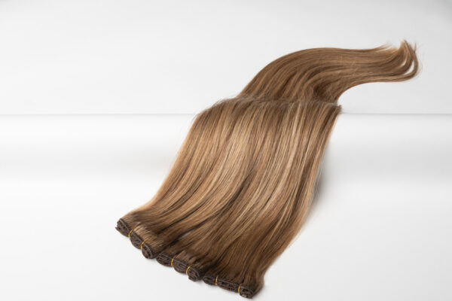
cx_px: 226
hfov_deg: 41.1
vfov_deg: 28.1
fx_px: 603
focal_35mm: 48
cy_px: 150
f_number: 11
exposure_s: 1/125
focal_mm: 48
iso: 200
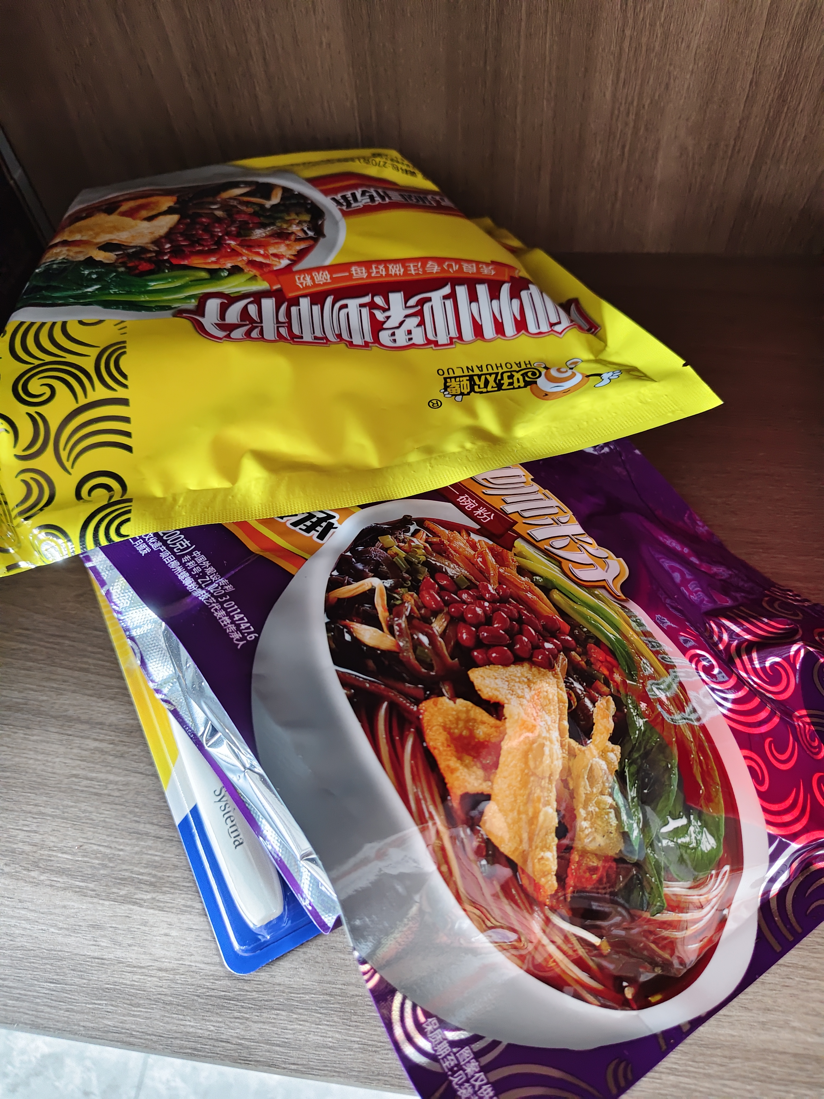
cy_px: 550
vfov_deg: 73.9
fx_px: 730
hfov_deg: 58.9
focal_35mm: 23
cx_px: 412
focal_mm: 5.56
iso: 1137
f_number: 1.88
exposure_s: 1/50
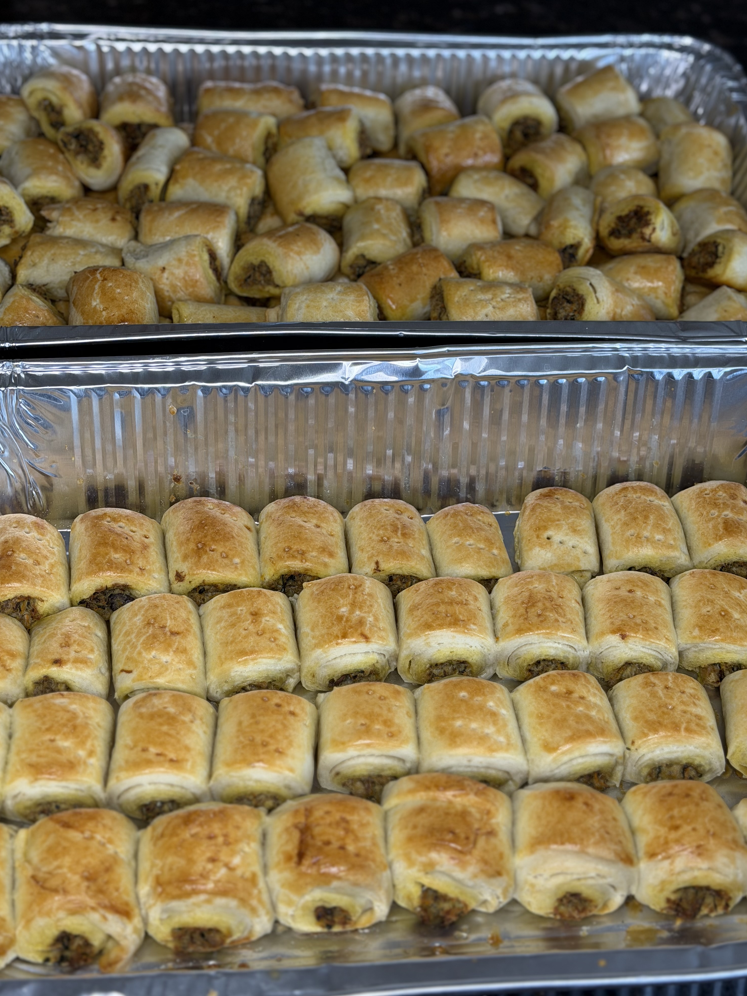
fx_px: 1410
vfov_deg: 38.9
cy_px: 504
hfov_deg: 29.7
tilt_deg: -45.6
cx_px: 370
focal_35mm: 49
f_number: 1.78
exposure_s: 1/60
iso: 100
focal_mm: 6.76
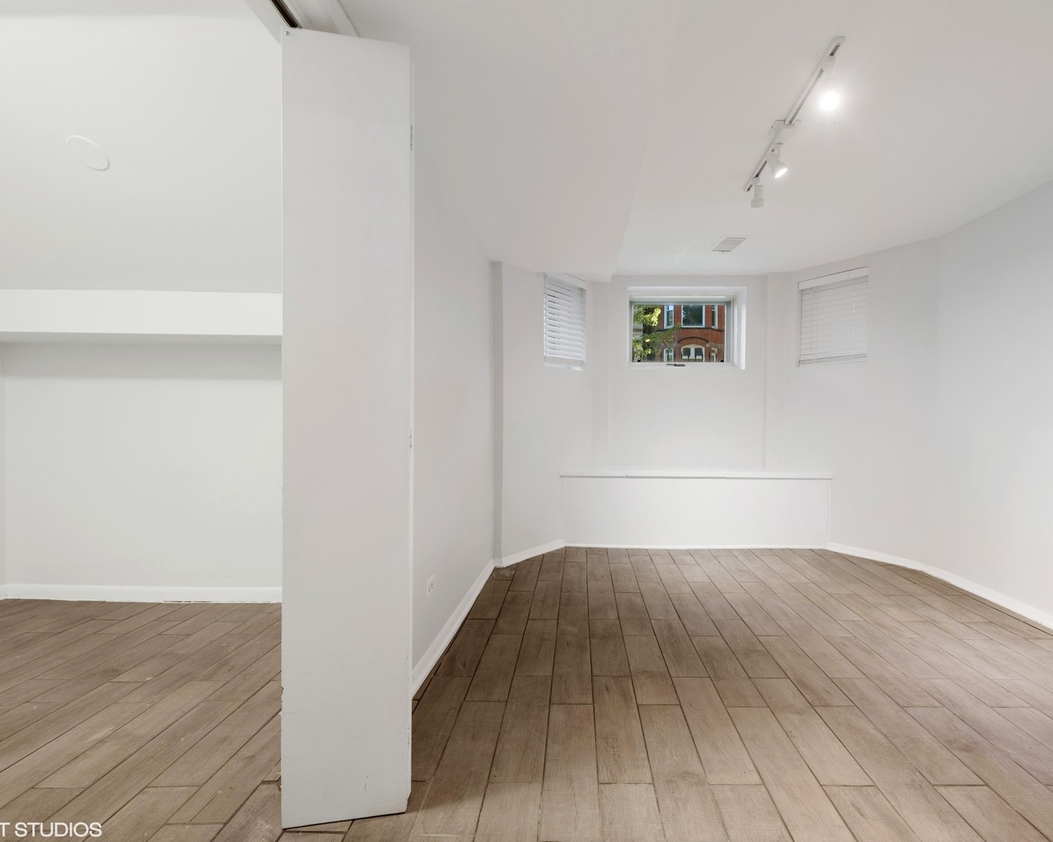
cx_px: 575
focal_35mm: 17
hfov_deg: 89.4
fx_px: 530
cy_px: 423
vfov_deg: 77.0
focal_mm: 15
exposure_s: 1/3
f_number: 8
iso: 200
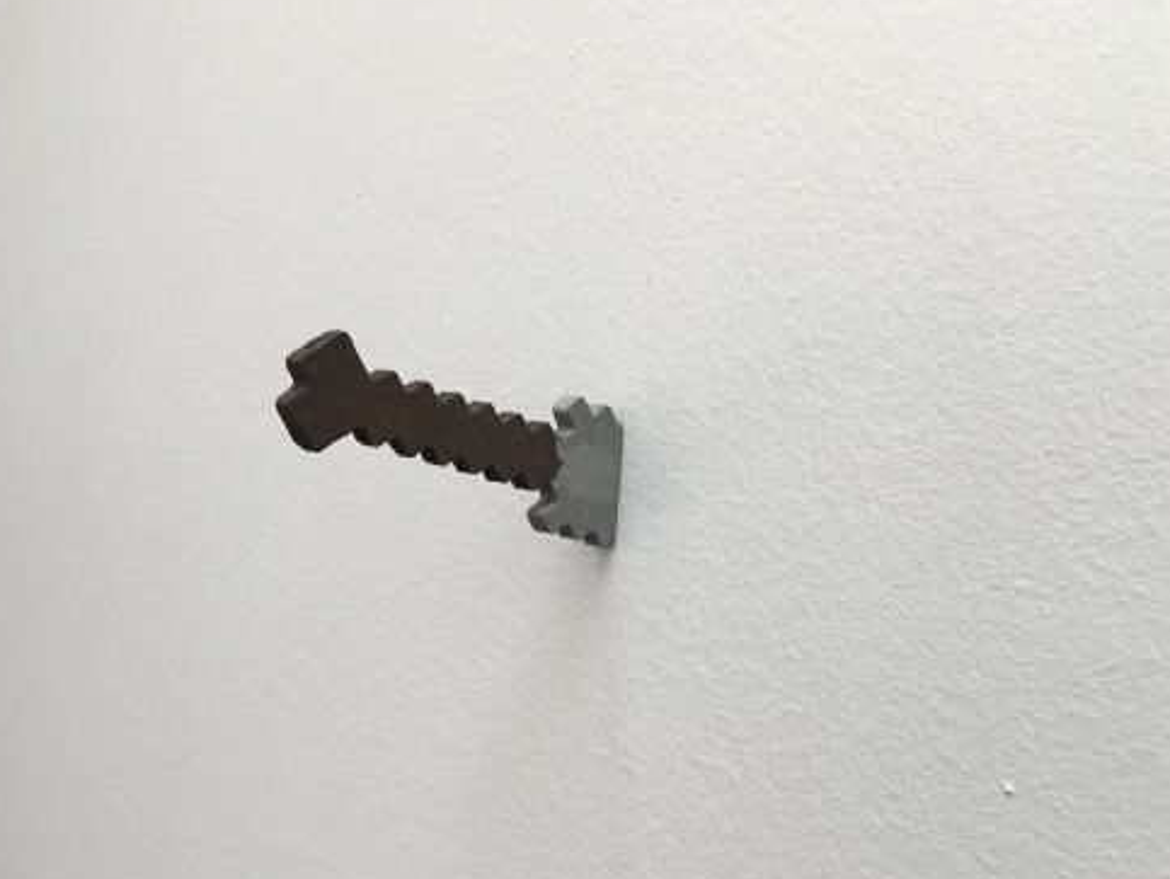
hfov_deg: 56.8
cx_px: 575
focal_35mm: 32
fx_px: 1082
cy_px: 465
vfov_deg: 44.2
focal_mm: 4.15
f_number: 2.2
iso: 40
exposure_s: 1/120
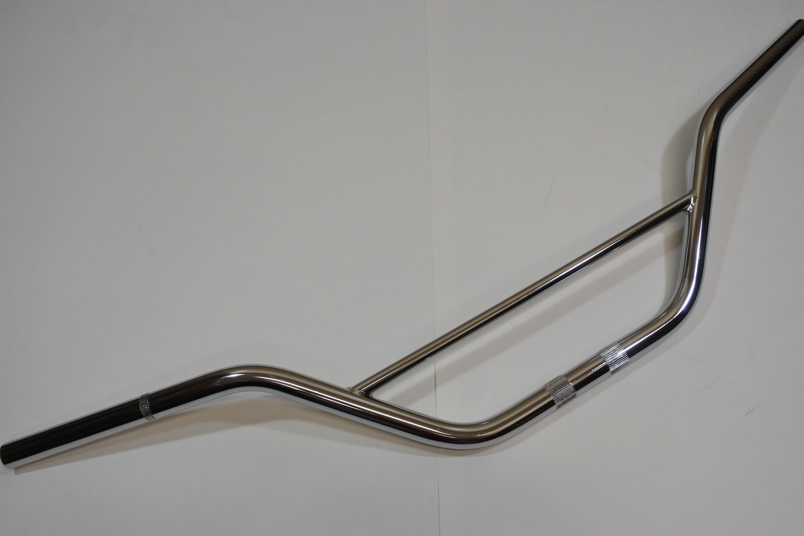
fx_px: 782
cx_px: 407
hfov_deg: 54.4
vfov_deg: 37.8
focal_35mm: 35
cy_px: 274
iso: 400
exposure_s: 1/160
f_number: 4
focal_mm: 12.8
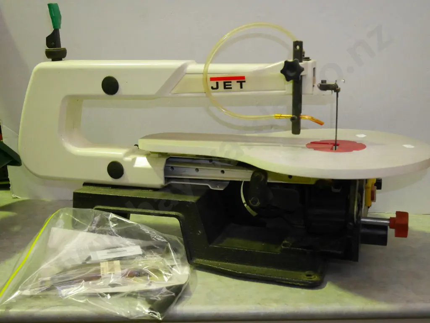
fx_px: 547
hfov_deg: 42.9
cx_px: 215
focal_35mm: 44
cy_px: 162
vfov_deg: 32.9
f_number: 4.9
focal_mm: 22
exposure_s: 1/250
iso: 3200
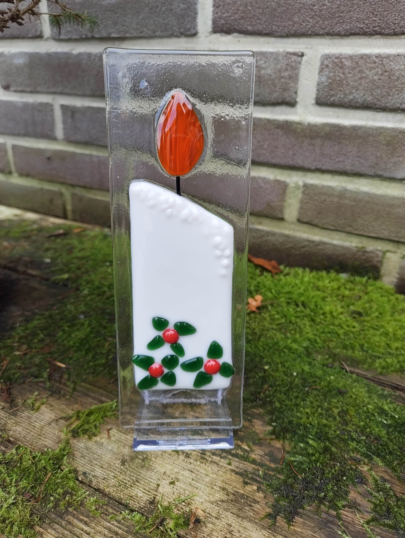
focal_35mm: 24
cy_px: 269
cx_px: 202
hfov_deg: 56.9
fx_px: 373
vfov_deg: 71.5
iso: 50
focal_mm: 5.56
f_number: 1.88
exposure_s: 1/150
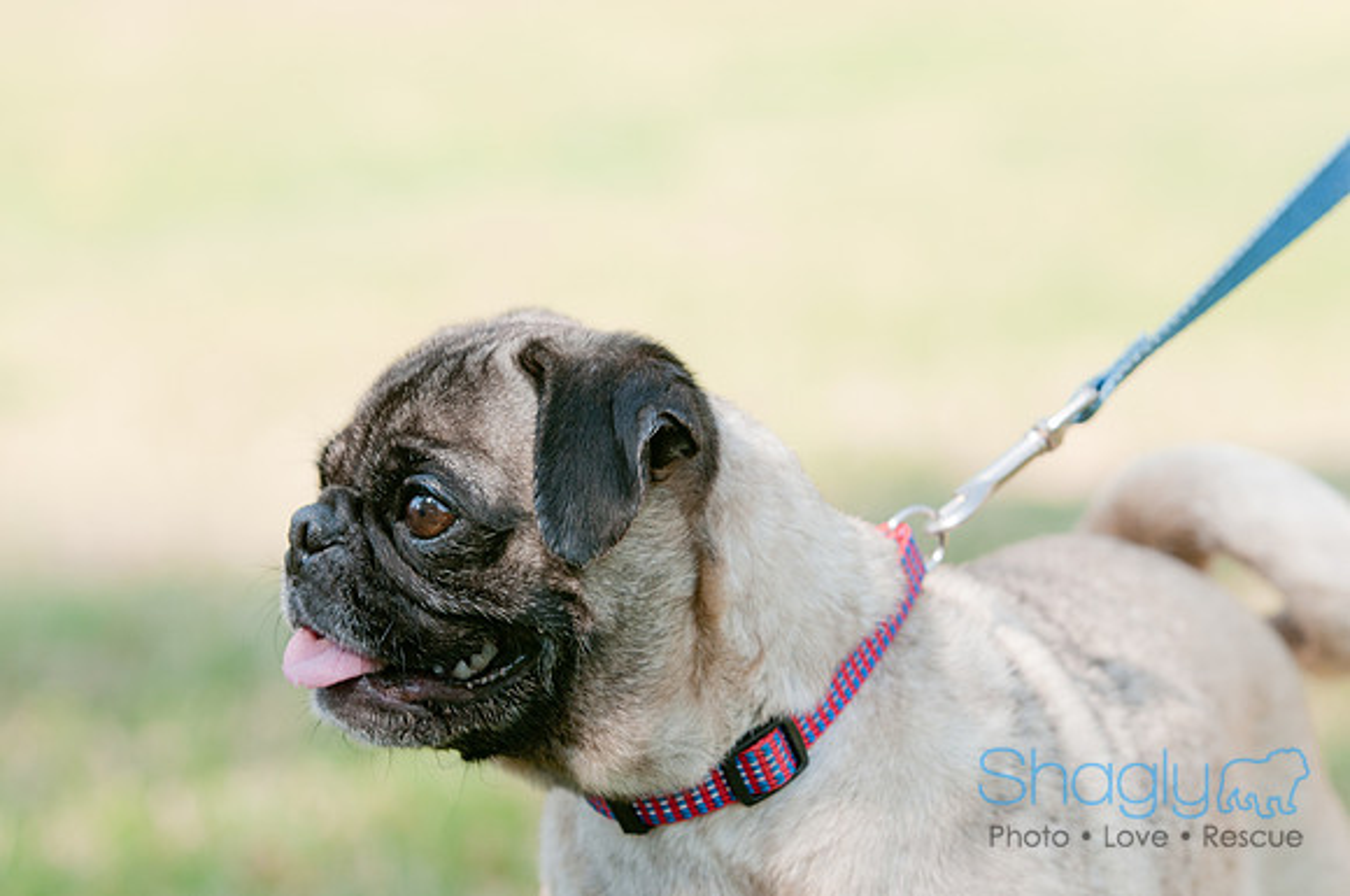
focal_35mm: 168
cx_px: 675
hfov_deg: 12.2
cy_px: 448
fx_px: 6291
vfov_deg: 8.1
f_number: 5
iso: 200
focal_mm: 112
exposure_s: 1/250
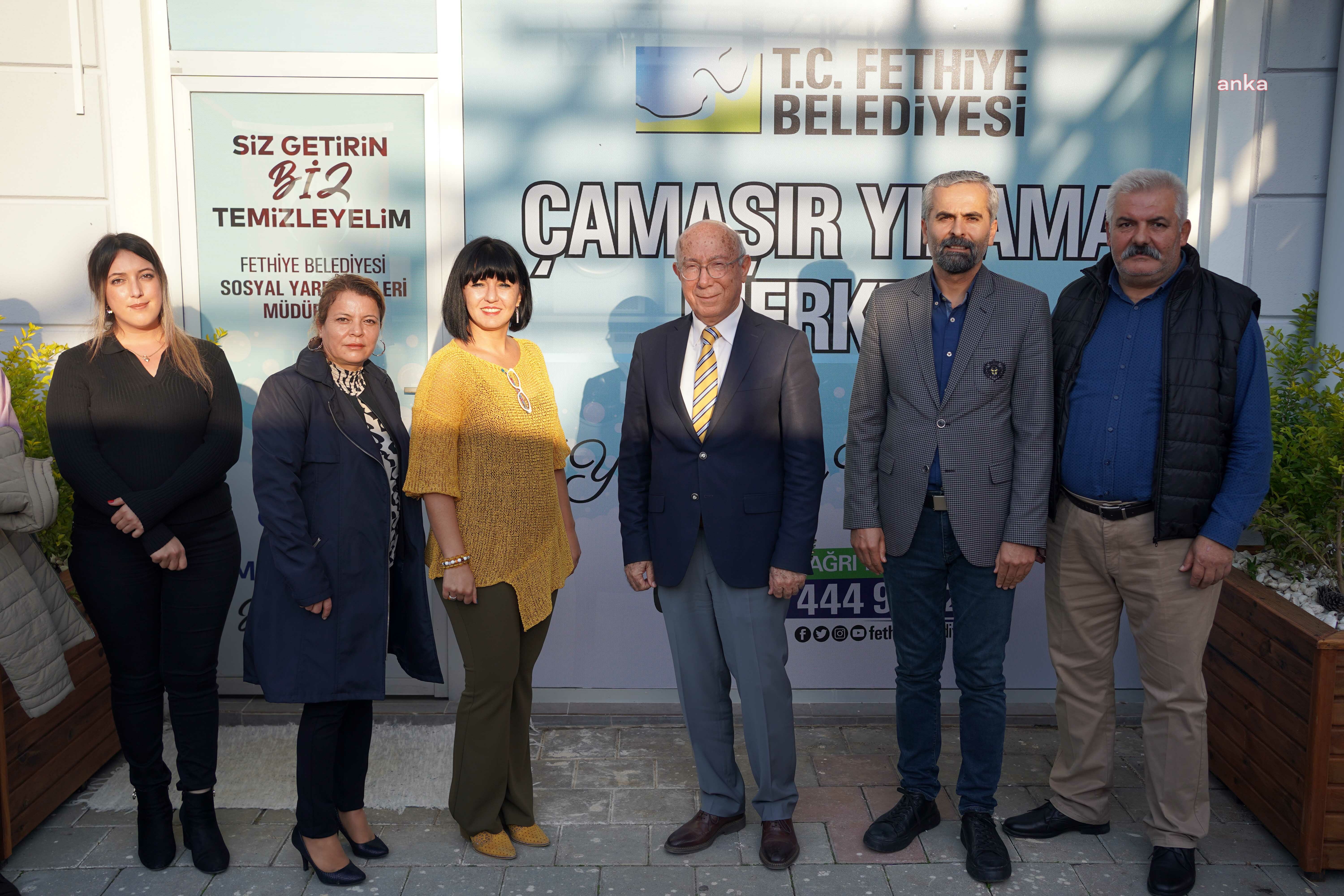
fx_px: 1307
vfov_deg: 37.9
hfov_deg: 54.4
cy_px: 448
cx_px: 672
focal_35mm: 35
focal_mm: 35
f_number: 4.5
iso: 100
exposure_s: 1/320
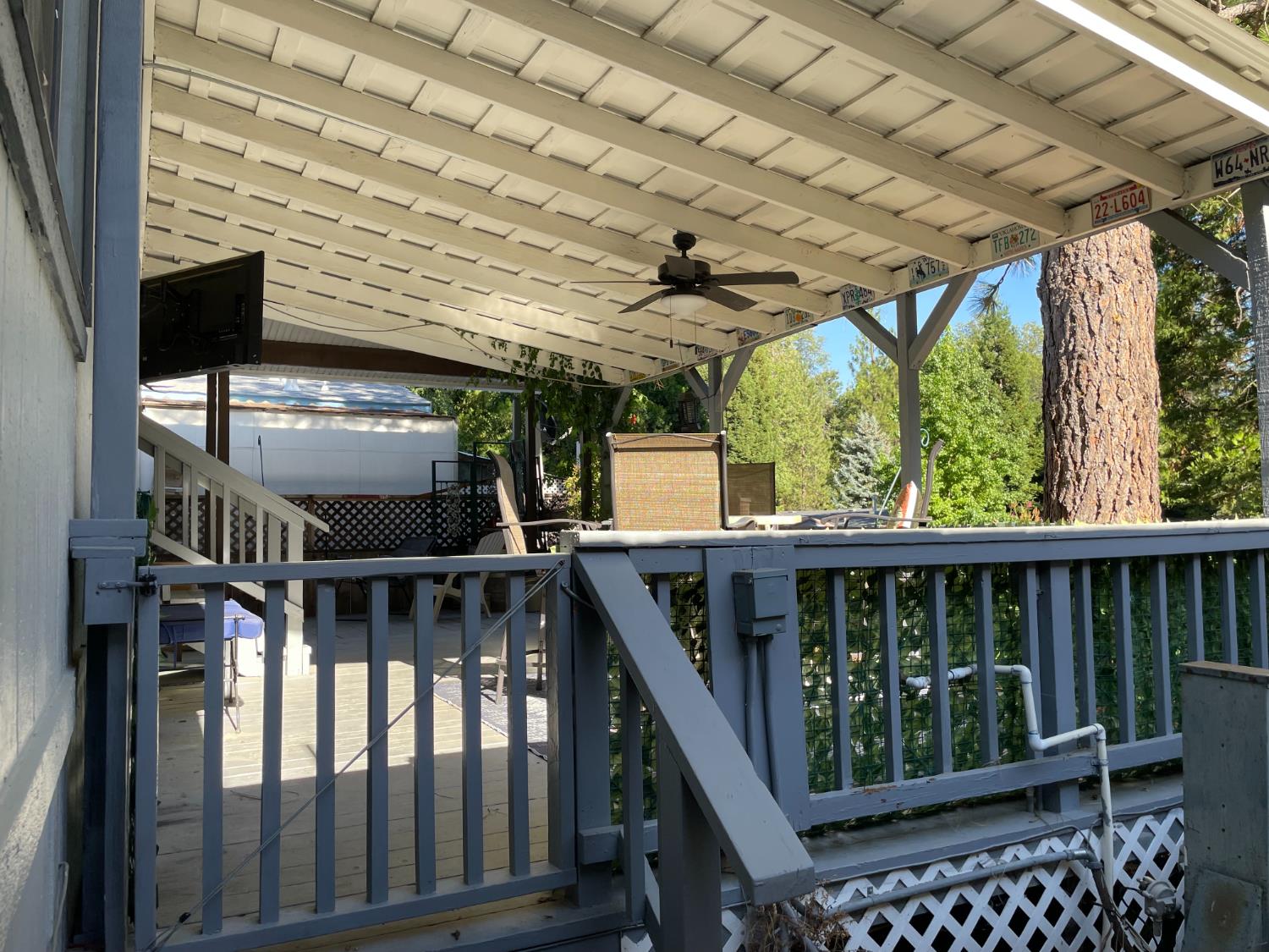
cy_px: 476
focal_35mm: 26
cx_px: 634
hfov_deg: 67.3
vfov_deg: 53.1
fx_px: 953
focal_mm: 4.2
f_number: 1.6
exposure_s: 1/399
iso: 32
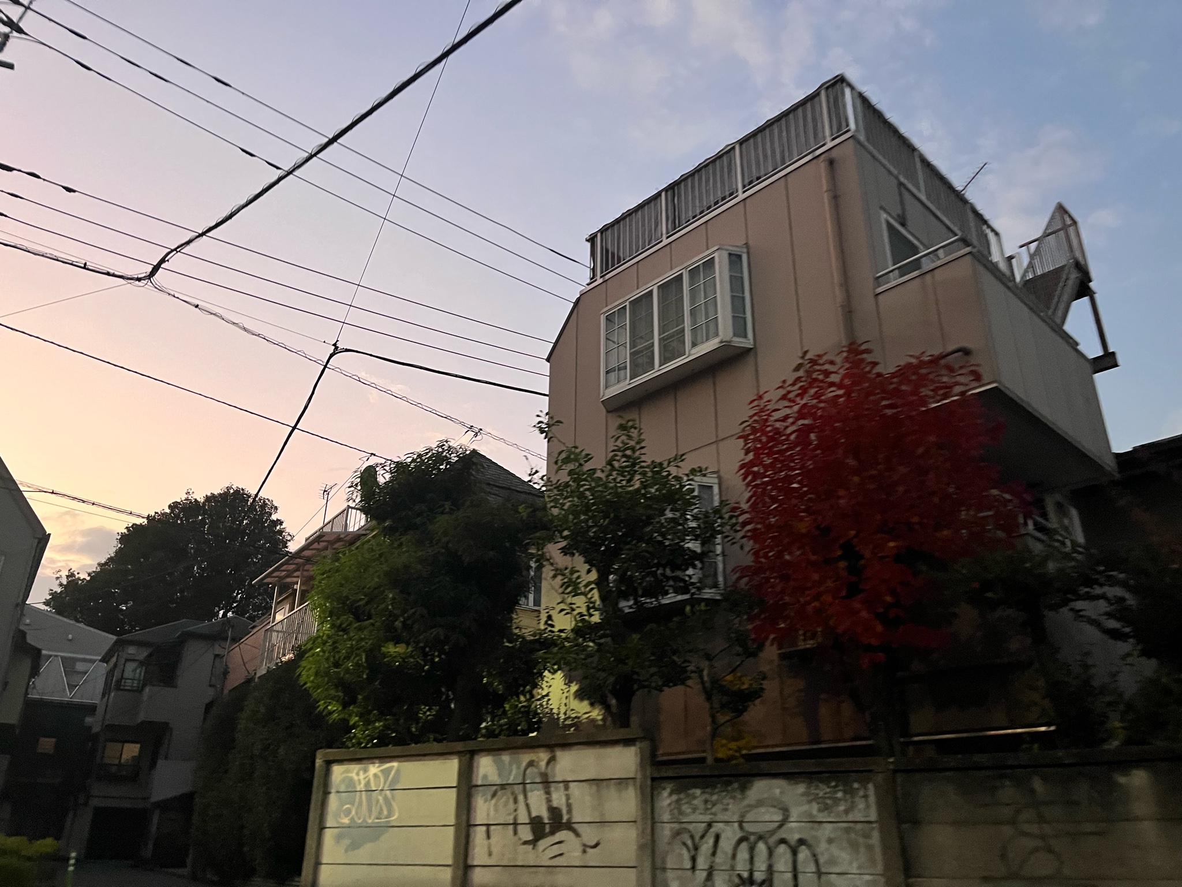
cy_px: 444
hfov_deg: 67.3
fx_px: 888
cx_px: 591
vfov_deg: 53.1
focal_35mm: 26
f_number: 1.6
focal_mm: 5.1
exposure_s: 1/33
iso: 400
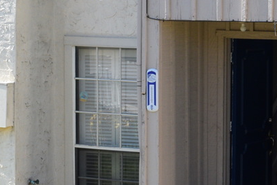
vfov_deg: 7.9
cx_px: 380
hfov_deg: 11.5
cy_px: 15
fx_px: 1332
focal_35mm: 173
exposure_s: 1/250
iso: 360
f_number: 8
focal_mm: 29
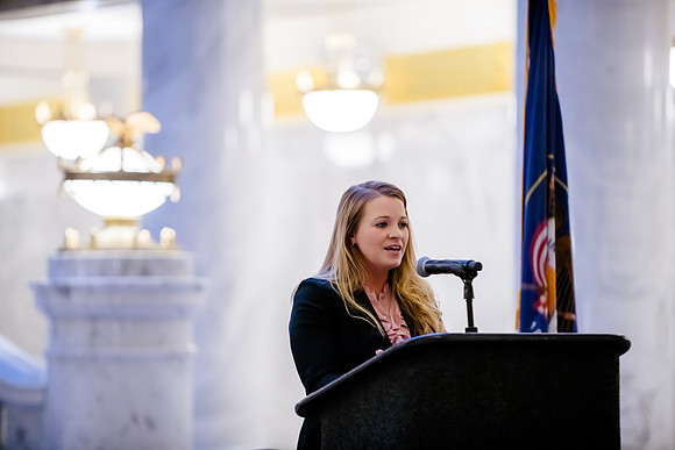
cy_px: 225
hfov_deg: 11.7
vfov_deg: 7.9
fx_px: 3282
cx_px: 338
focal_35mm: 175
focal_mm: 175
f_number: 2.8
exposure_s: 1/200
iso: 4000
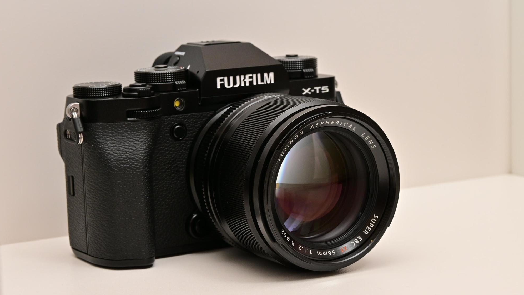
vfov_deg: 11.8
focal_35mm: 103
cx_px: 261
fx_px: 1425
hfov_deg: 20.8
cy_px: 167
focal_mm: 65
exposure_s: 1/60
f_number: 11
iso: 800
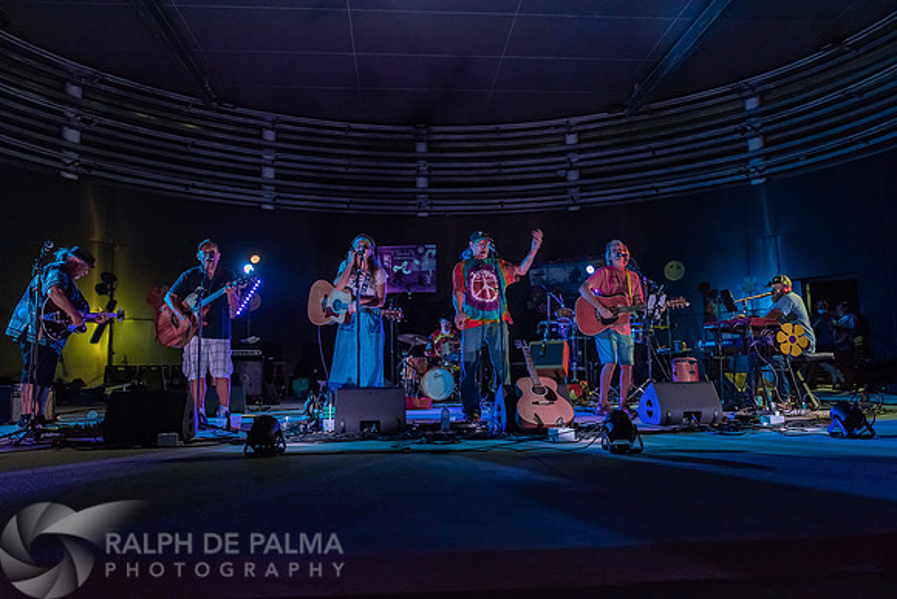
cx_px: 448
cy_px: 300
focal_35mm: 27
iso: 2500
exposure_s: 1/160
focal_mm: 27
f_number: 5.6
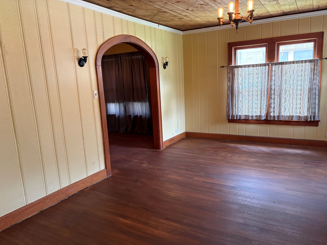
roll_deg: +3.0
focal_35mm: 27
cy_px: 126
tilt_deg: -10.1
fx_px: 255
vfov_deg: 51.3
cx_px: 165
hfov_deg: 65.3
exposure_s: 1/60
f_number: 1.6
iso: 320
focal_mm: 5.96
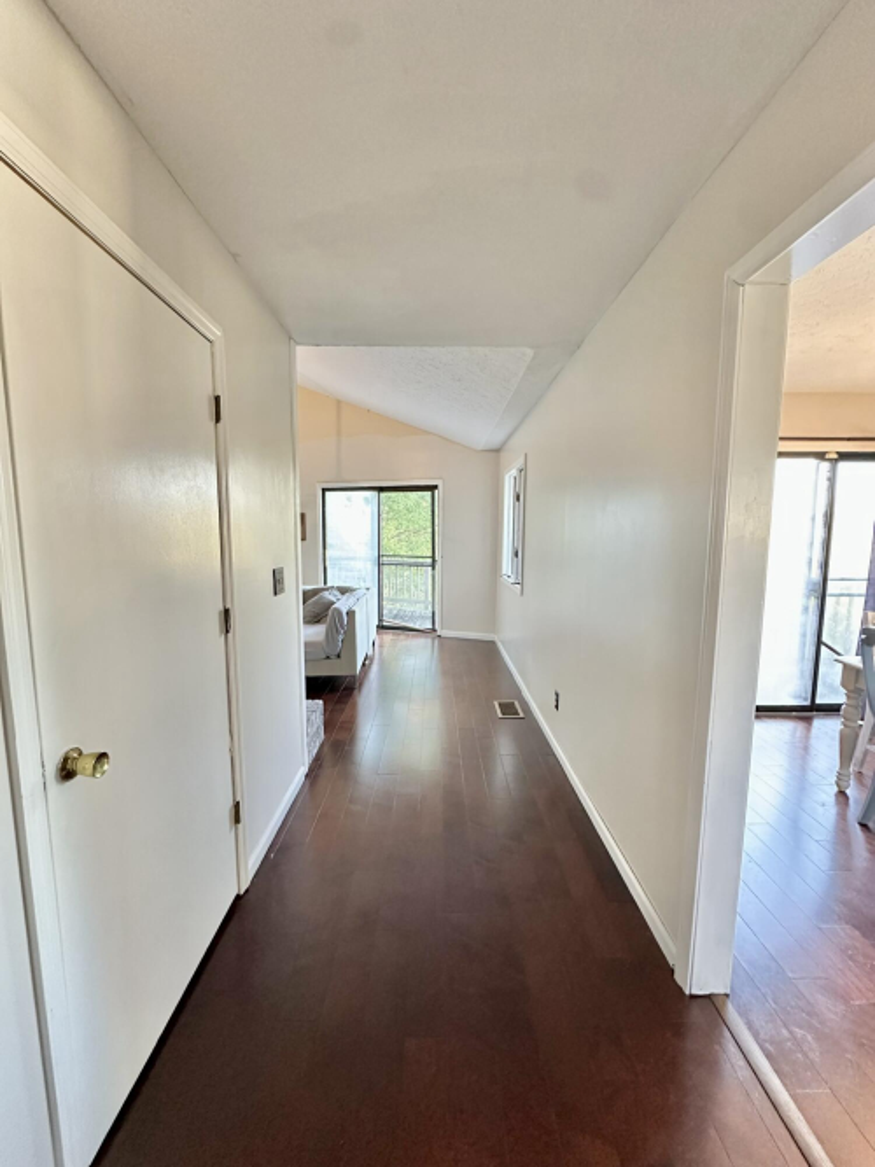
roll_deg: -1.1
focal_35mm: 14
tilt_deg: -6.4
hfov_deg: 85.7
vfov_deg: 102.1
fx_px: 472
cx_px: 438
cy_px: 584
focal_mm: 2.22
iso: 800
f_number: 2.2
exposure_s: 1/60
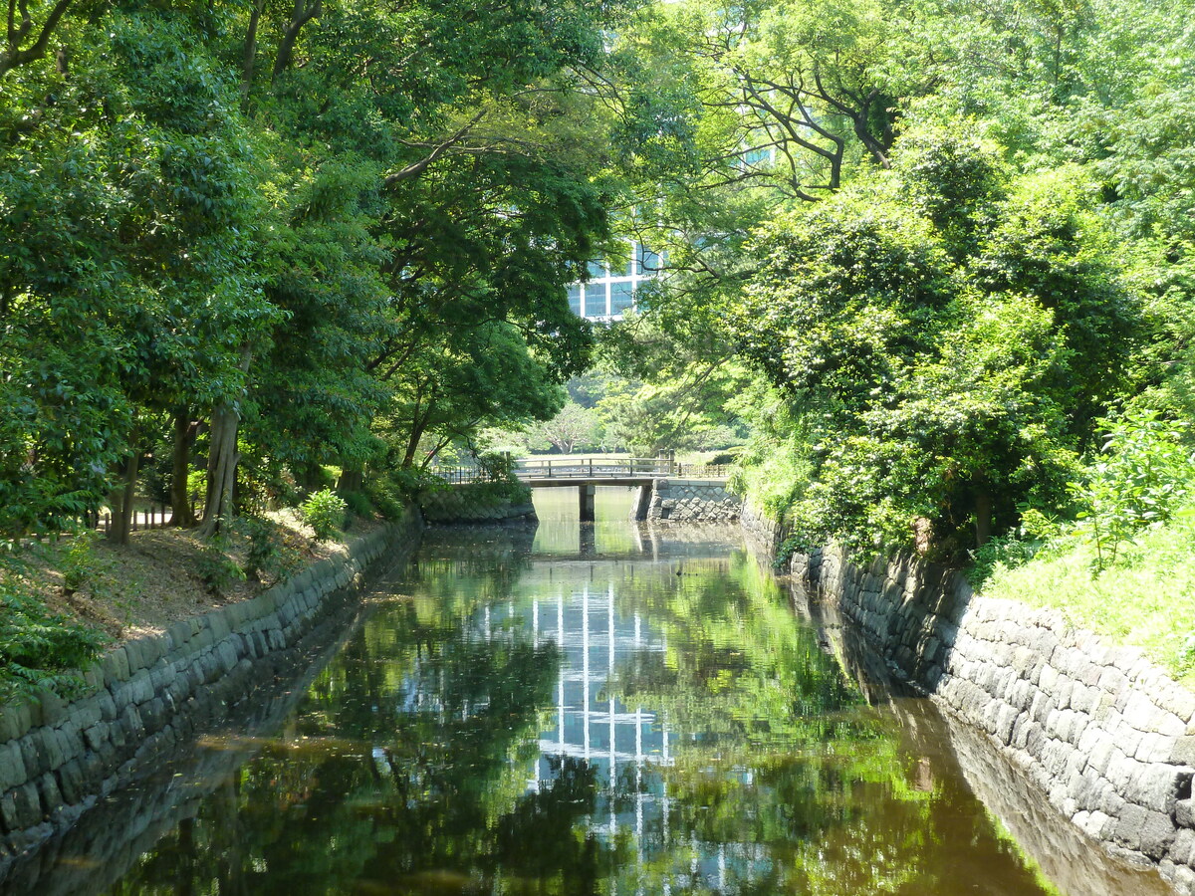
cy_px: 448
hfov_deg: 32.7
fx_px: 2037
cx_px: 598
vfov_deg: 24.8
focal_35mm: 59
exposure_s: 1/80
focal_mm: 9.7
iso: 125
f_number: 3.9
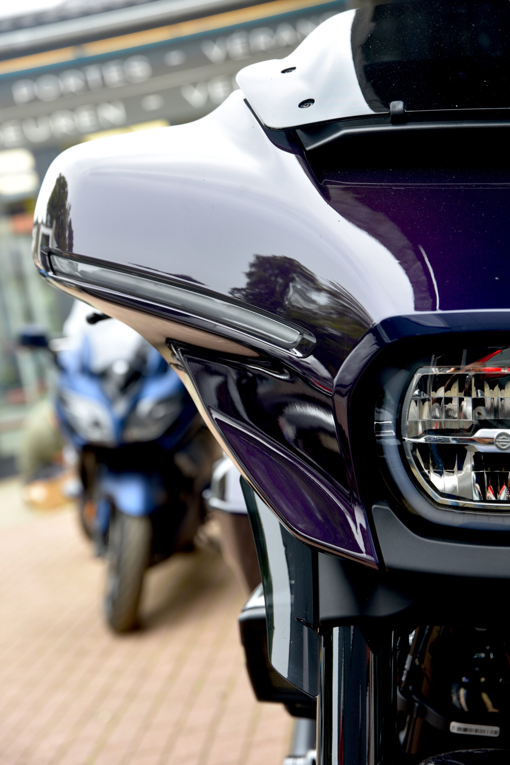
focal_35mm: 70
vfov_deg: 28.8
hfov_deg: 19.5
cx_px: 255
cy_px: 382
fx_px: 1486
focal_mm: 70
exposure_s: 1/60
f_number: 4
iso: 100
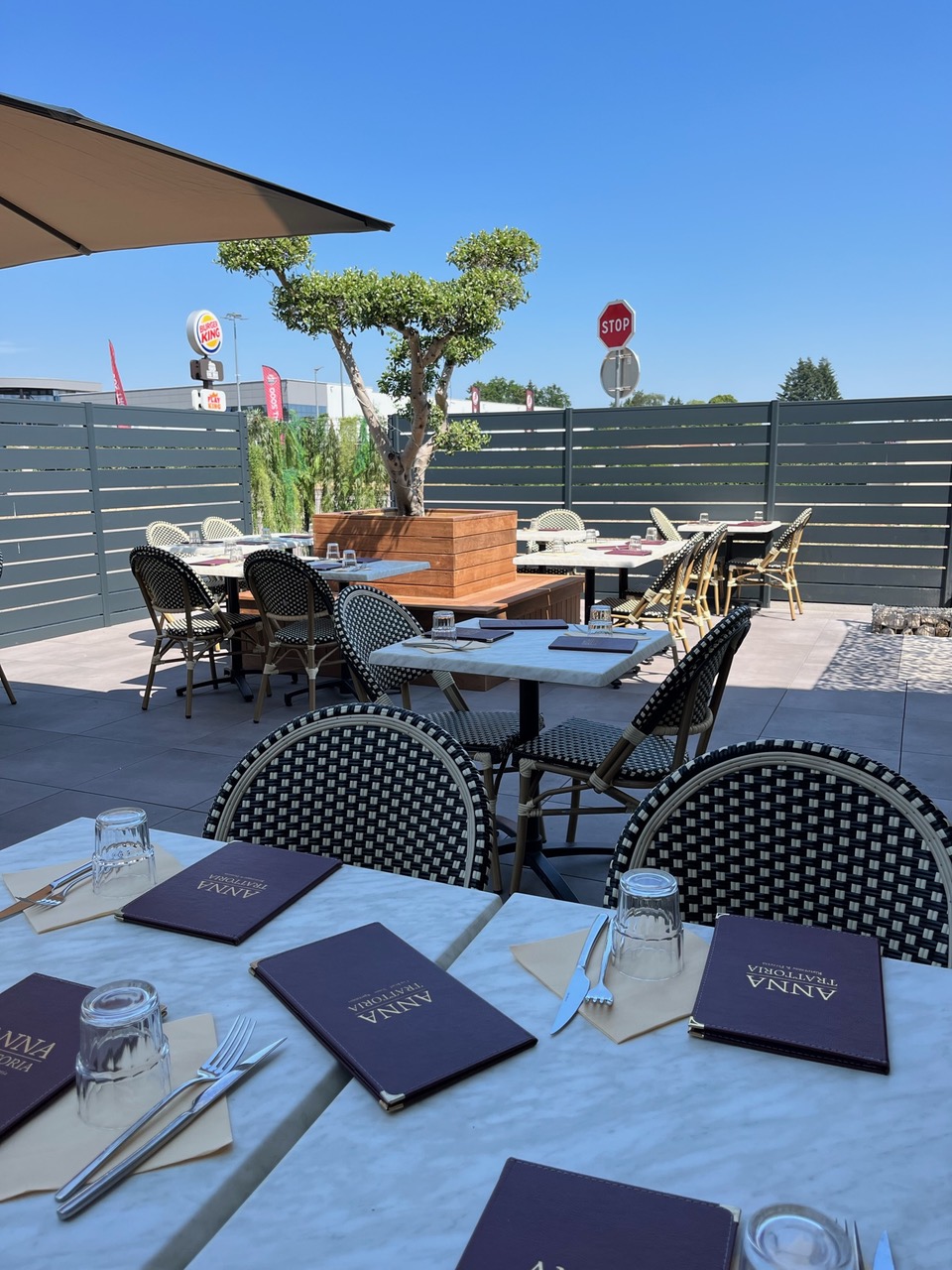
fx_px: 953
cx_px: 476
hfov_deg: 53.1
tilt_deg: -10.5
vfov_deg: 67.3
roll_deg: +1.7
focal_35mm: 26
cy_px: 635
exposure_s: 1/2101
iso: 50
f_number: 1.6
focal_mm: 5.1
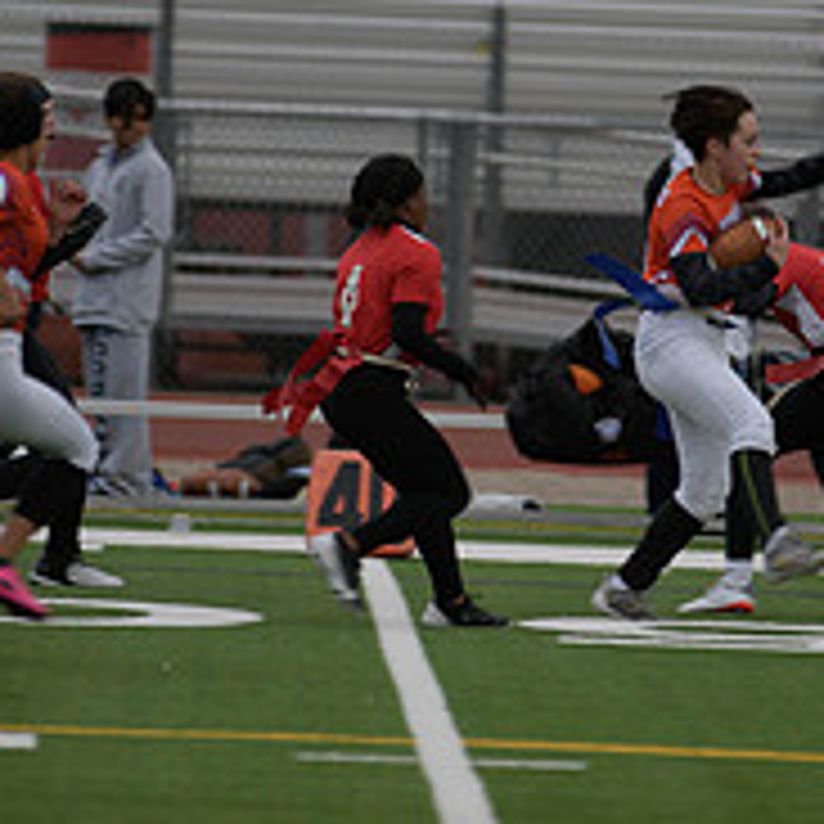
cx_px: 522
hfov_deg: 3.3
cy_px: 367
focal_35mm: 539
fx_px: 14516
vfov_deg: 3.3
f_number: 2.8
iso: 110
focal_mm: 200
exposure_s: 1/200
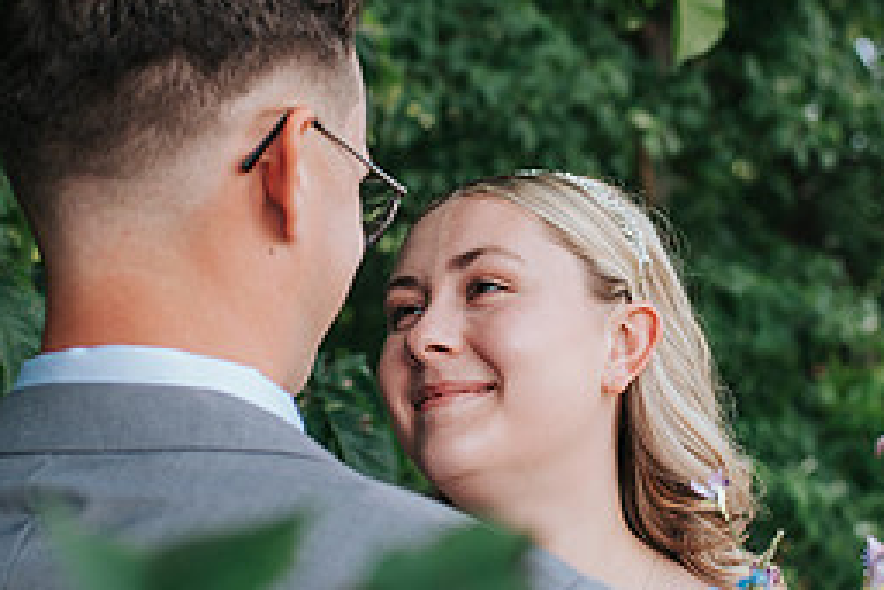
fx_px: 1990
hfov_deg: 25.0
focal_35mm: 81
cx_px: 473
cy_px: 319
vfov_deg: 16.9
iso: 200
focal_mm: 35
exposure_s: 1/500
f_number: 2.8
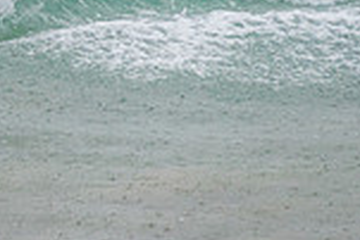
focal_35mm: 1915
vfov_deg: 0.7
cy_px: -89
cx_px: -174
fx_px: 19168
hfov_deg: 1.1
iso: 640
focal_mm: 500
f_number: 5.6
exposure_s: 1/320
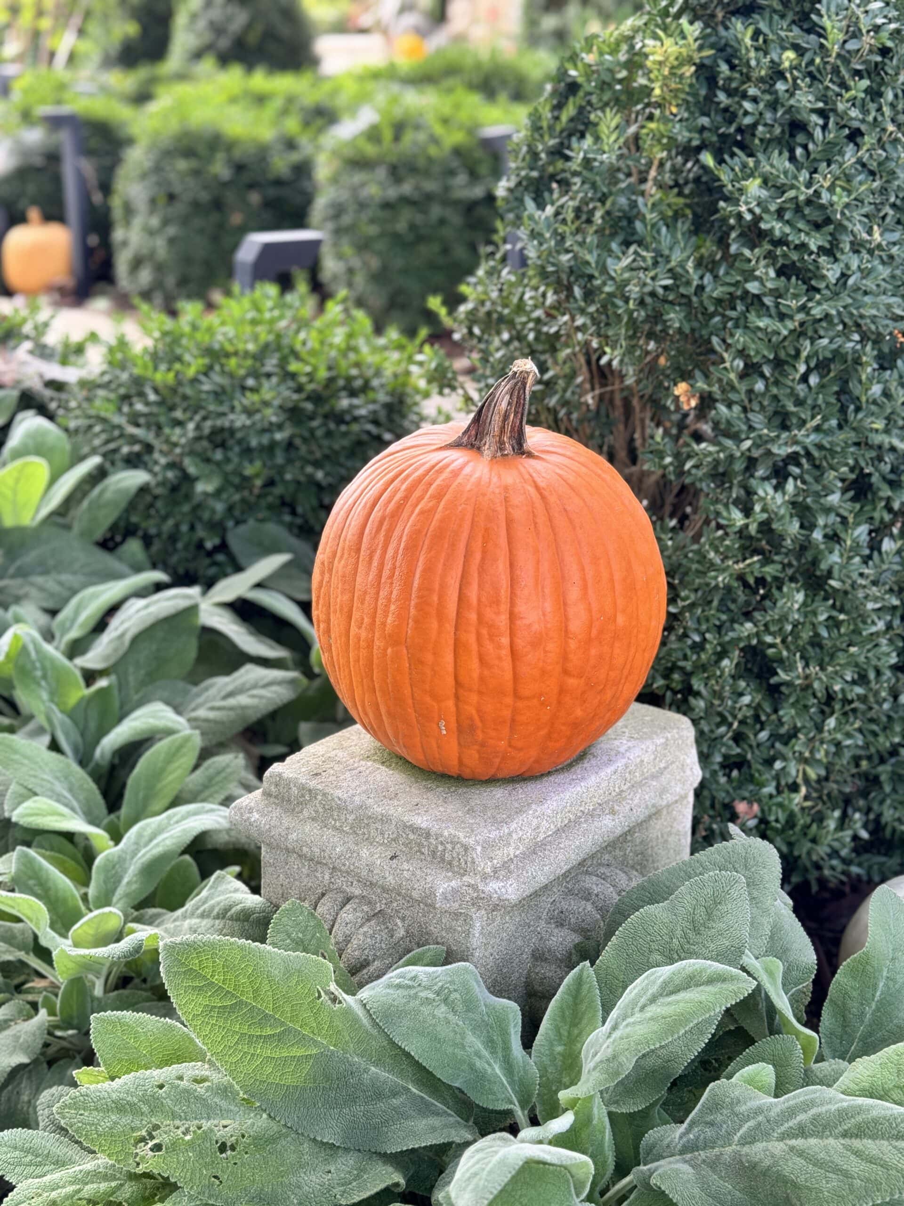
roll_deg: +0.4
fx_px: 1671
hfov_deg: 30.3
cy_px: 603
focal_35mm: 48
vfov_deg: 39.7
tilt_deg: -18.9
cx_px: 452
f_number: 1.78
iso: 64
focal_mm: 6.76
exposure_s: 1/289
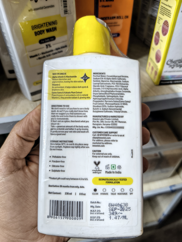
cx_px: 91
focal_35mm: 24
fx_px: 168
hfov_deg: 56.9
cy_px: 121
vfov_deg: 71.5
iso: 640
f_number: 1.87
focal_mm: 5.56
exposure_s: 1/50
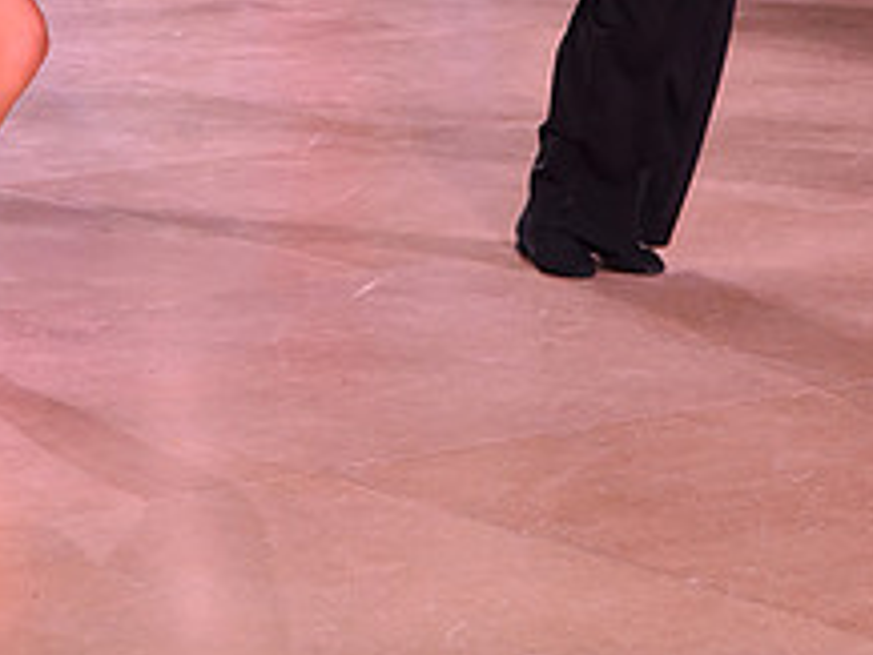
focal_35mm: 180
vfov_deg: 8.0
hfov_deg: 11.0
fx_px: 4542
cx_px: 284
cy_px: -422
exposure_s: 1/320
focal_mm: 70
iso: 2500
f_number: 7.1
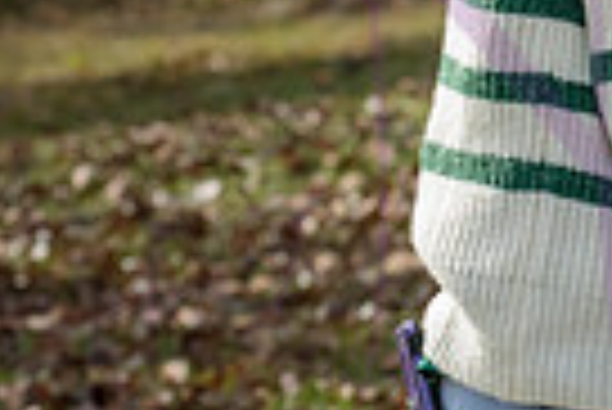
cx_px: 1048
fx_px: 6654
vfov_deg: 3.5
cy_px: -241
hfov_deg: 5.2
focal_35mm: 391
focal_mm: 92
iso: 400
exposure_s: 1/500
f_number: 7.1
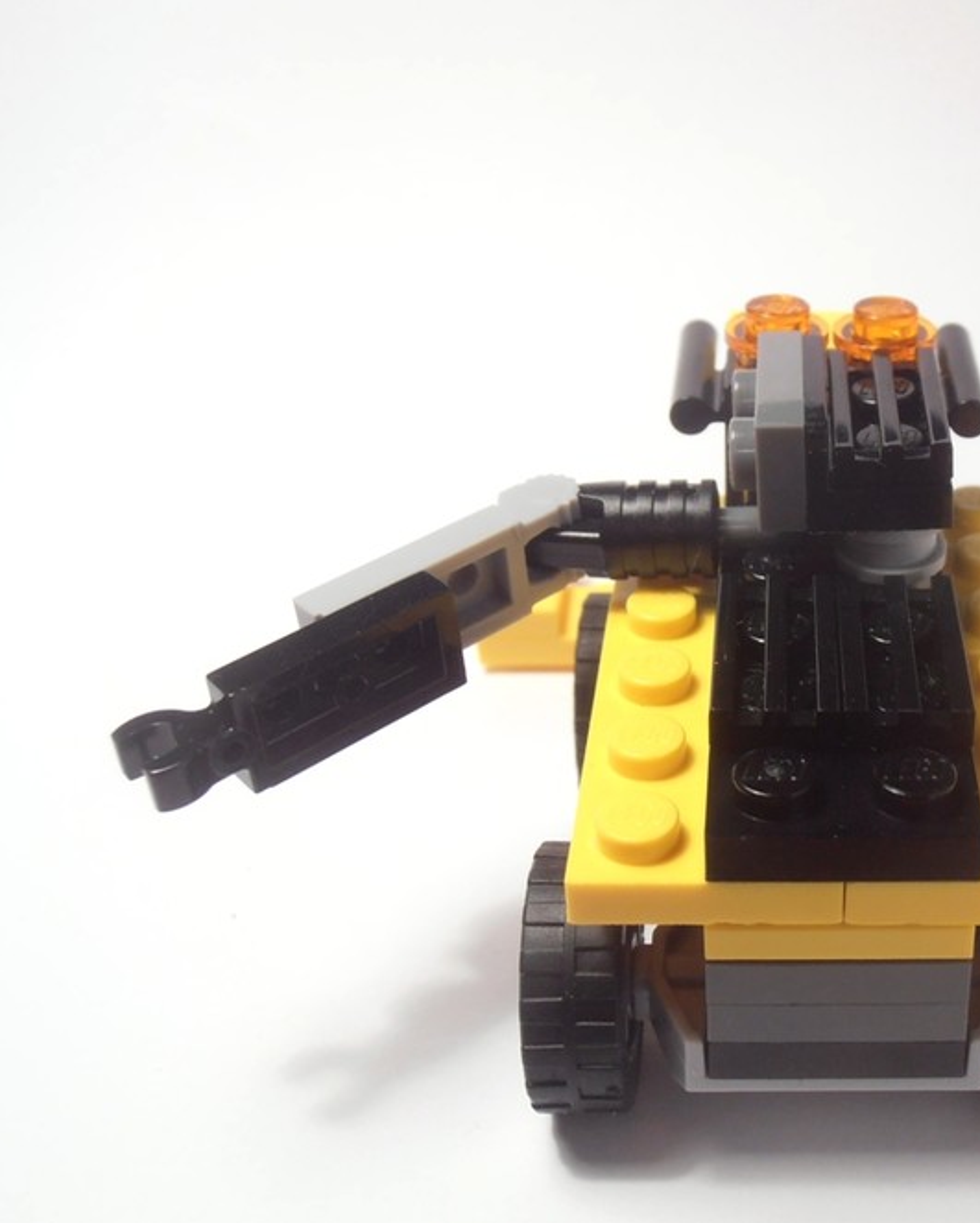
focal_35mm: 49
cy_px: 604
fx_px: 1775
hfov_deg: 30.0
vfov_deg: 38.0
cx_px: 816
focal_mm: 6.61
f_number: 3.9
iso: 80
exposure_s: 1/40
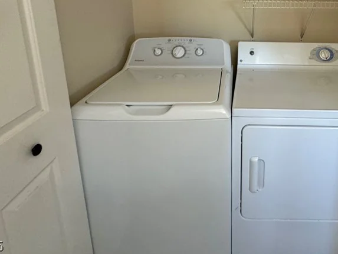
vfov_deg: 49.7
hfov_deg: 65.9
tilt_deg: -11.8
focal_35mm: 25
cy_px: 32
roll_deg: -0.6
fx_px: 244
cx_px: 245
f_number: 2.2
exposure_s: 1/60
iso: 500
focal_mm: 2.22
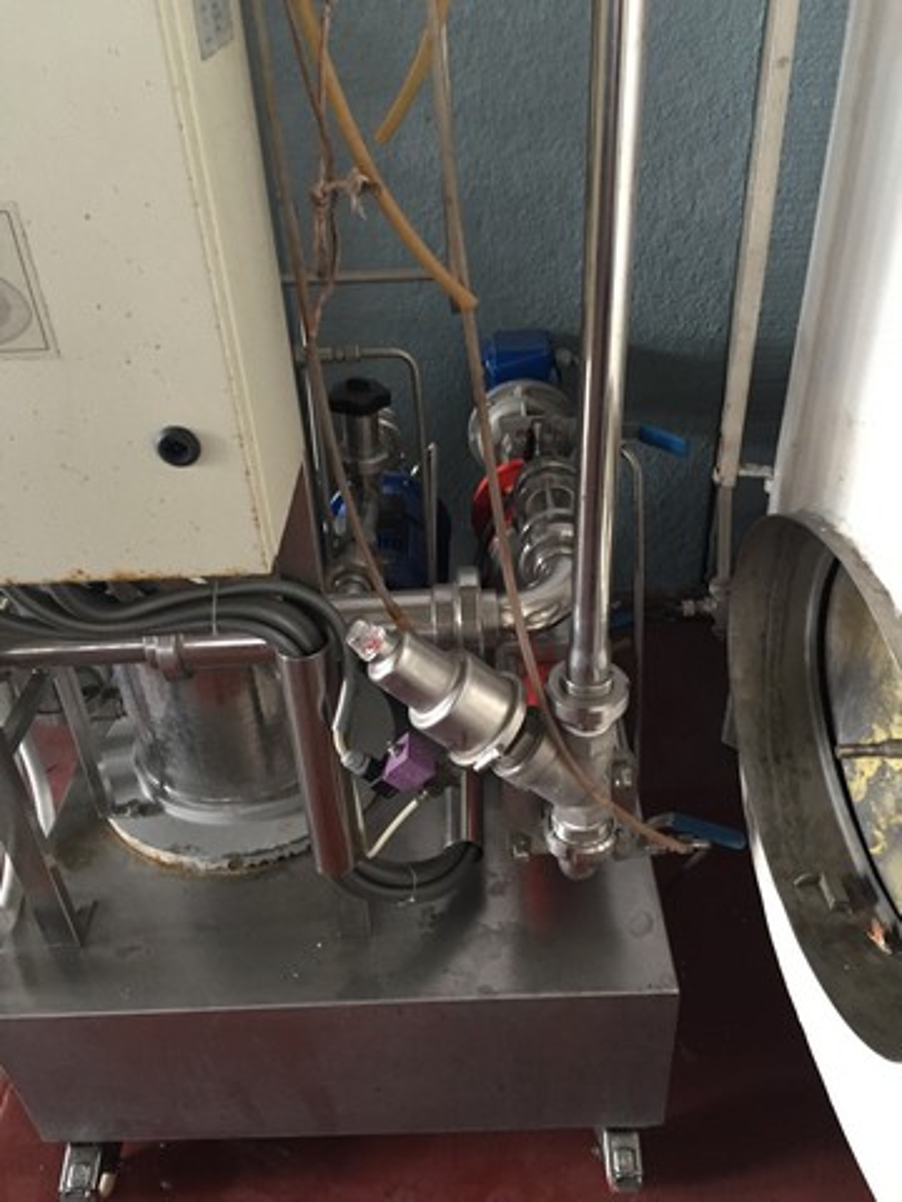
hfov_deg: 48.2
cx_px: 451
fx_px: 1008
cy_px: 601
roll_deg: +4.8
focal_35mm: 29
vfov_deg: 61.7
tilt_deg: -37.8
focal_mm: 4.15
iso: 250
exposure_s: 1/33
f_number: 2.2
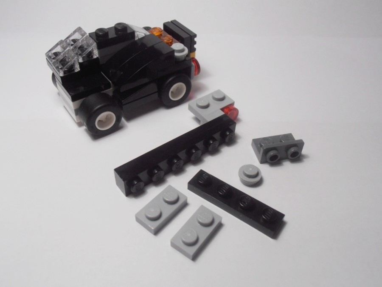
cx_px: 191
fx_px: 408
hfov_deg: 50.1
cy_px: 144
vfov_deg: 38.7
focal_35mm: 37
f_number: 3.9
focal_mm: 6.61
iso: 80
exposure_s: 1/60
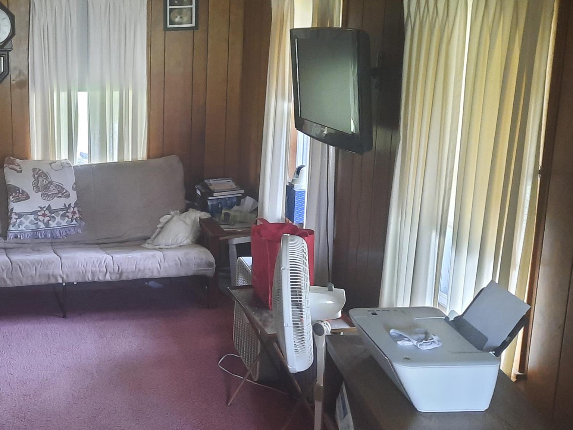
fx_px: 828
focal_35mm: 50
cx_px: 57
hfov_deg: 35.9
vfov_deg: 29.1
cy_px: 193
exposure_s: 1/24
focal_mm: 4.6
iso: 320
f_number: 2
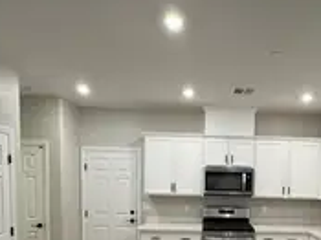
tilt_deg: -5.3
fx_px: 297
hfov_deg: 55.3
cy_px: 205
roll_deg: -1.0
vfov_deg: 41.4
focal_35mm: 32
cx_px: 222
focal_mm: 2.22
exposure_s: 1/60
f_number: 2.2
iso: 160
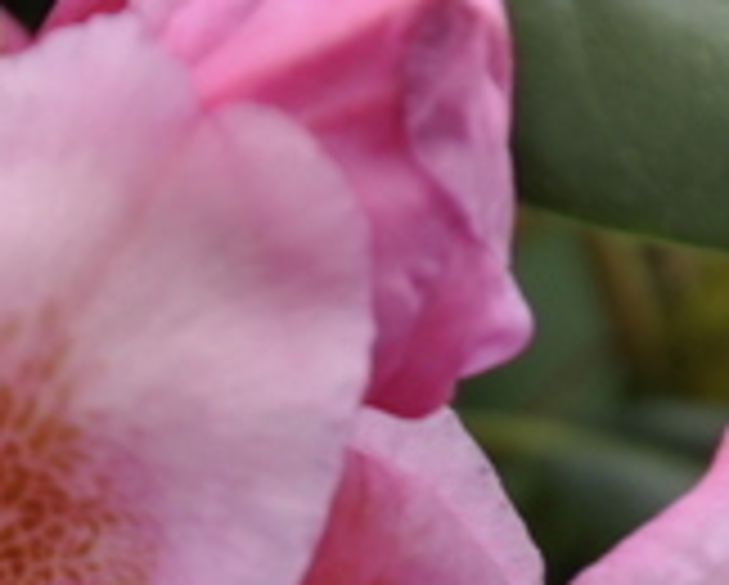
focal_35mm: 590
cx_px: -18
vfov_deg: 2.6
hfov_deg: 3.3
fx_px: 12752
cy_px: 927
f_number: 5.6
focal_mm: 85
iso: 200
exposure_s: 1/125
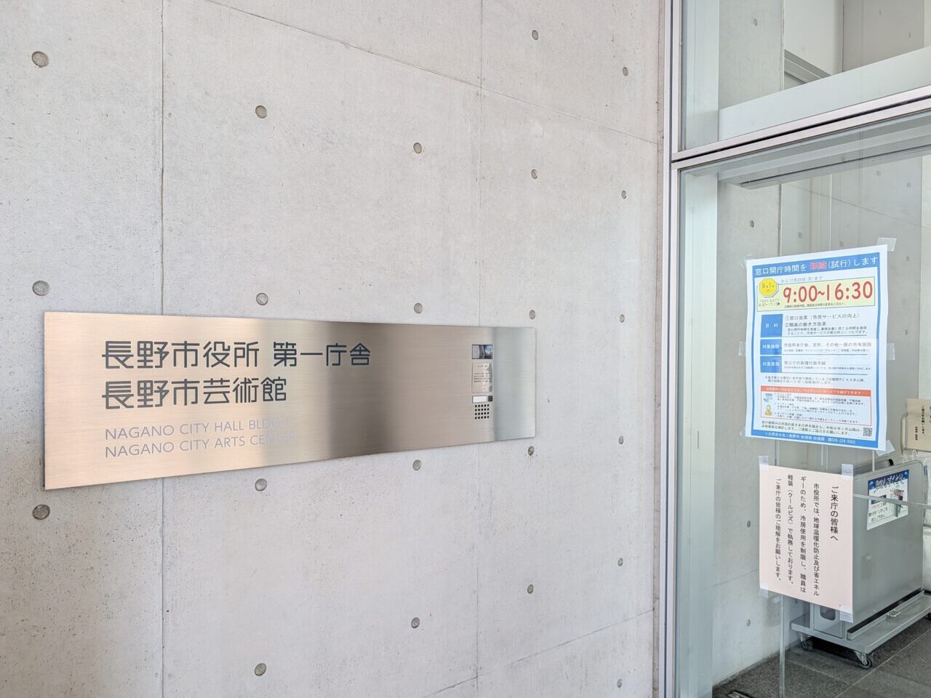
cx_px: 466
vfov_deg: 56.8
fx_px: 645
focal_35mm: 24
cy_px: 349
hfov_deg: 71.6
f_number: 1.68
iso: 29
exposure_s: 1/65.6
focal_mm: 6.9
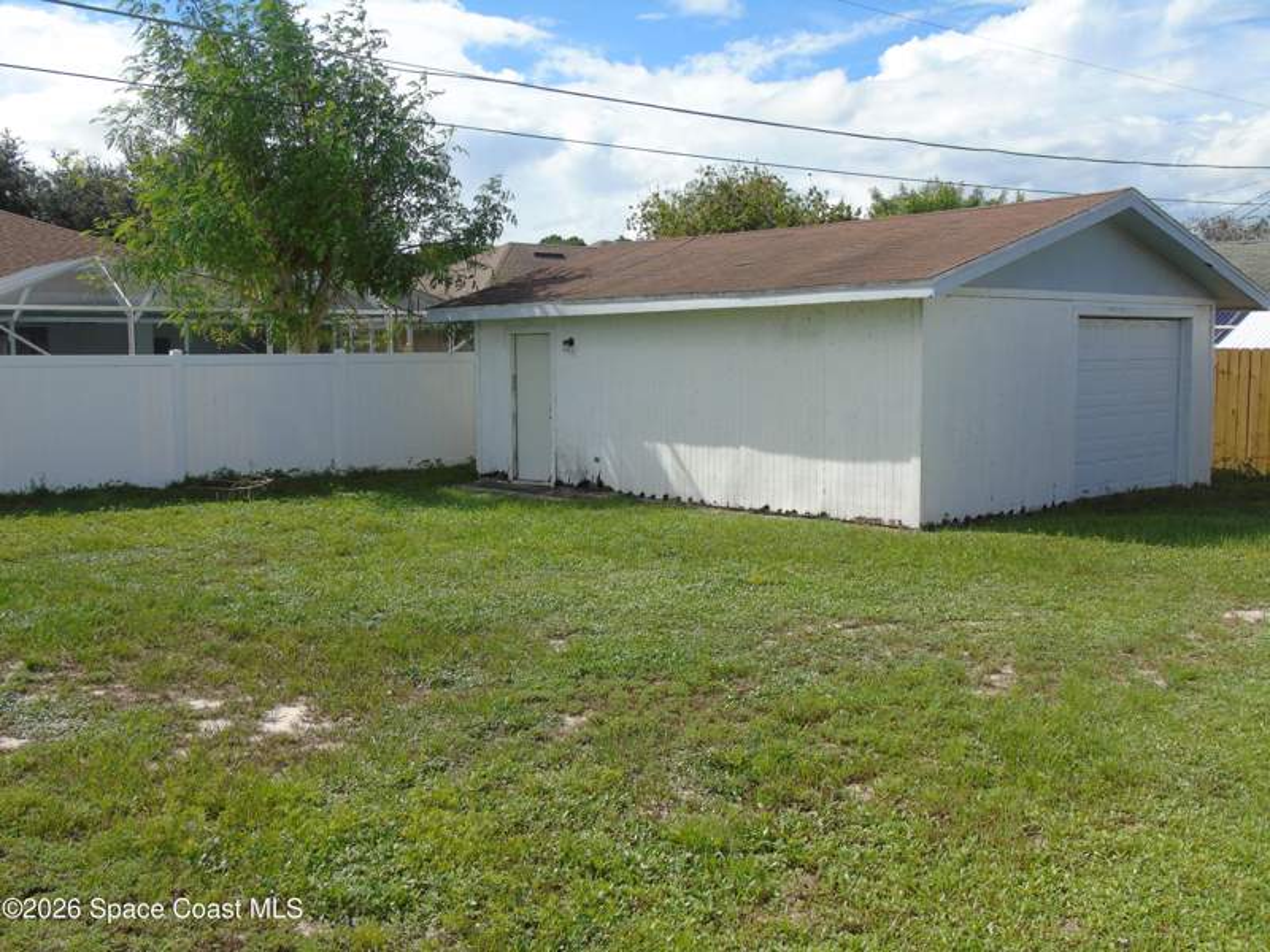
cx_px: 635
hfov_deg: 54.0
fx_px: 1247
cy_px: 476
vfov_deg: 41.8
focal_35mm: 34
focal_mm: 6.1
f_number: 3.8
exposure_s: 1/800
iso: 80
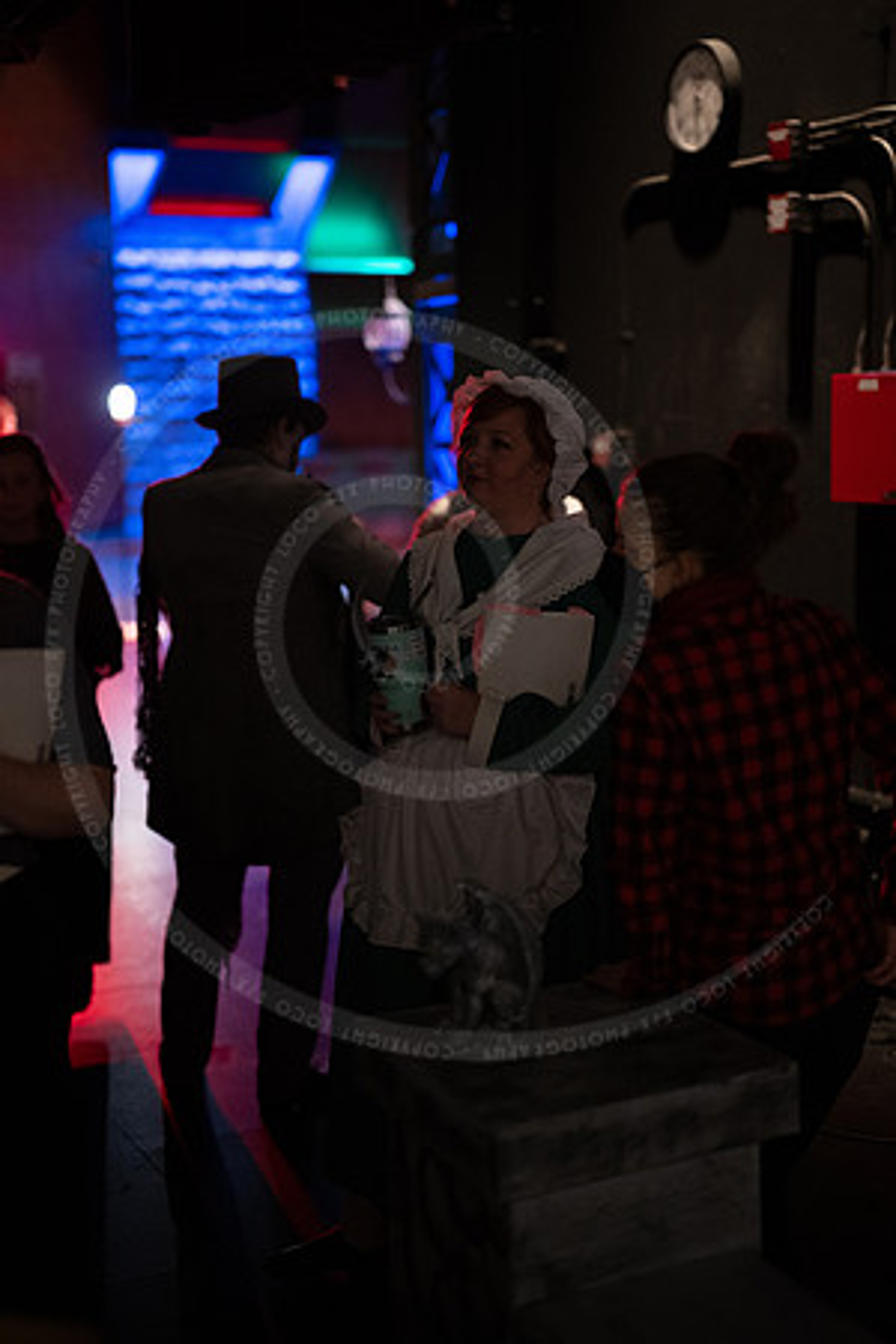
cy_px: 672
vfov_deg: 39.6
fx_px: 1867
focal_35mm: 50
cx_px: 448
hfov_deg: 27.0
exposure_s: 1/200
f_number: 1.2
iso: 4000
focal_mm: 50
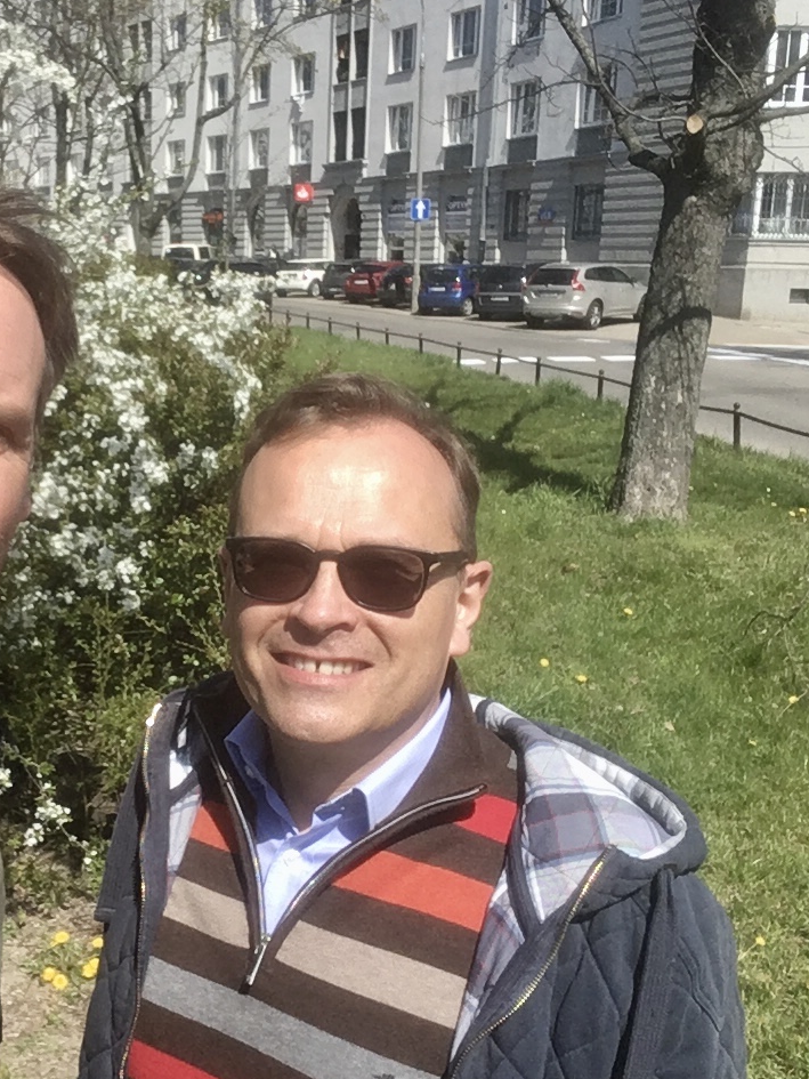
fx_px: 1308
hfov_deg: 33.6
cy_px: 539
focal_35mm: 42
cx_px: 191
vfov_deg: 44.8
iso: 50
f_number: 2.4
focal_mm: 2.15
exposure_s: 1/1610
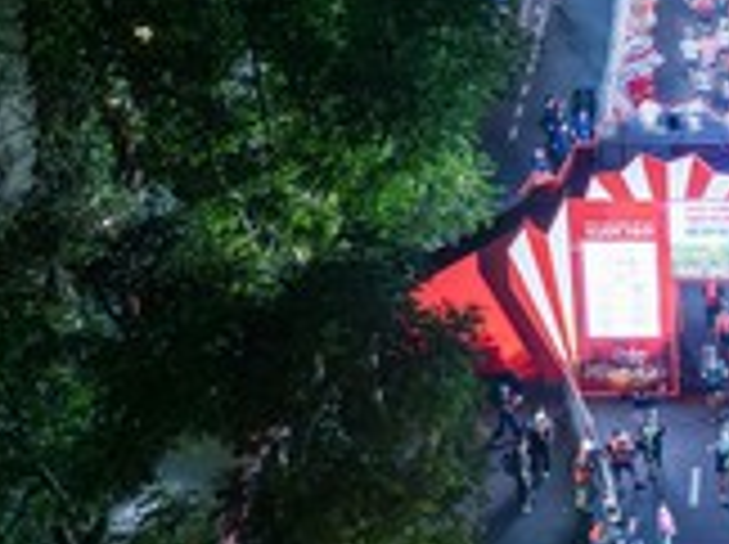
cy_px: 79
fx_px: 1998
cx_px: 896
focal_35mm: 95
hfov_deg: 19.4
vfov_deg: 15.4
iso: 100
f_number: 2.8
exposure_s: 1/40
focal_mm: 12.29
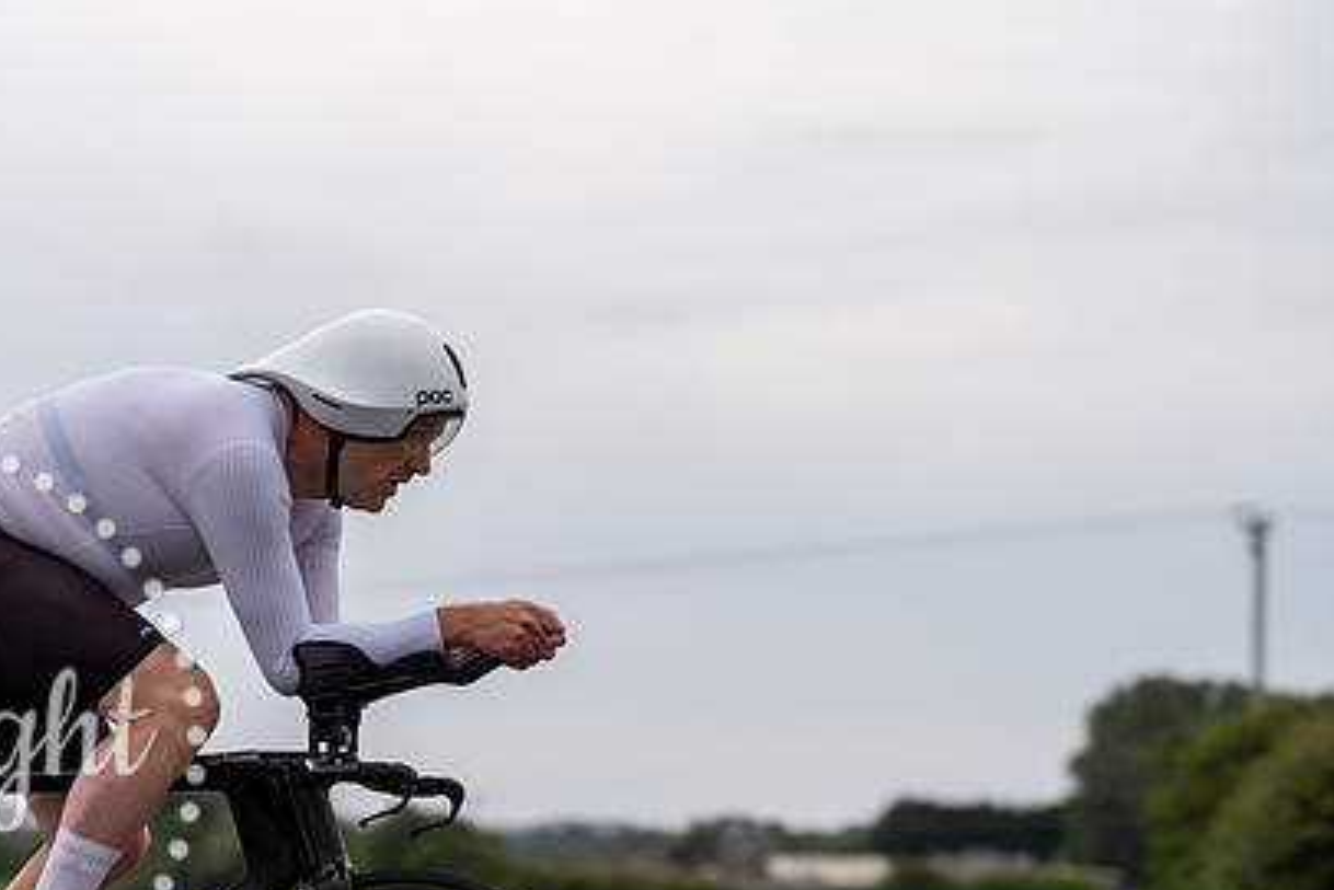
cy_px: 573
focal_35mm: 130
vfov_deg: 10.6
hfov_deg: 15.7
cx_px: 407
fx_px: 4819
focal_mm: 91
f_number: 3.2
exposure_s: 1/640
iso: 160
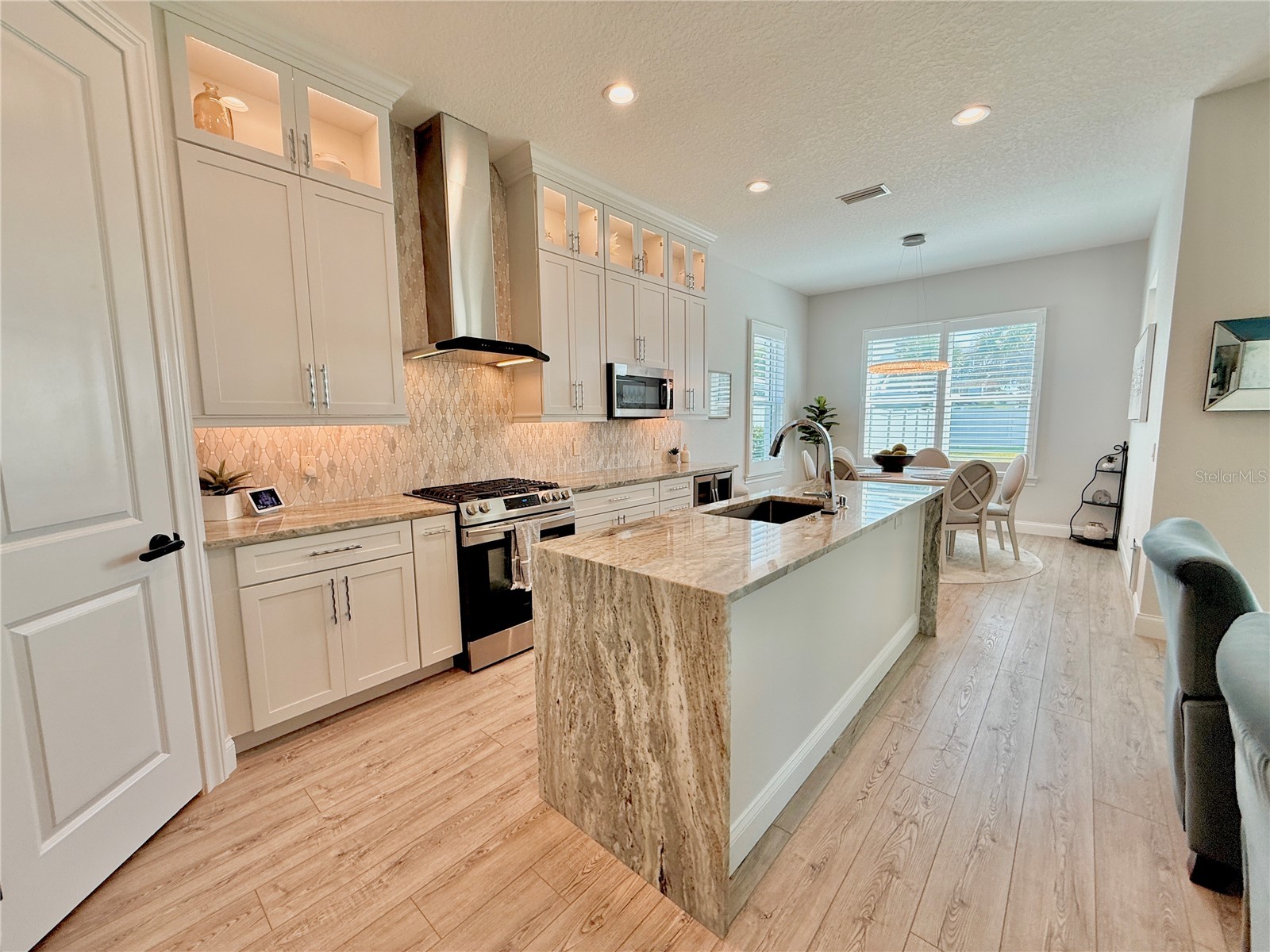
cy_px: 476
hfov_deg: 102.1
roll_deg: -0.1
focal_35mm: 14
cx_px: 635
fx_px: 514
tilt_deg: -6.5
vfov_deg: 85.7
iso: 80
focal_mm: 2.22
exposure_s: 1/120
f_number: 2.2
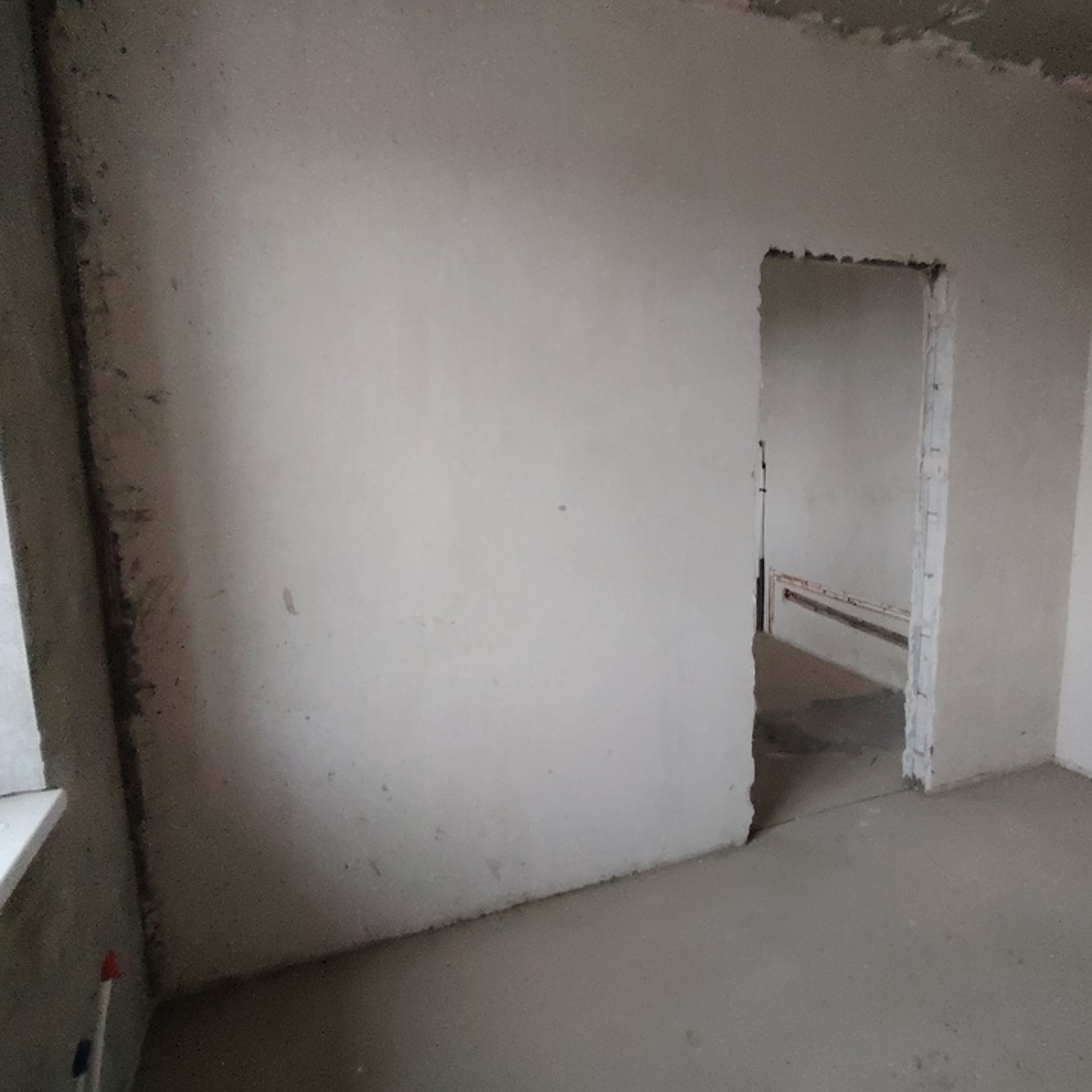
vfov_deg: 72.1
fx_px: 749
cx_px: 621
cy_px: 526
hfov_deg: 71.8
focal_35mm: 21
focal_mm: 1.42
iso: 363
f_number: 2.2
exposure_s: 1/50
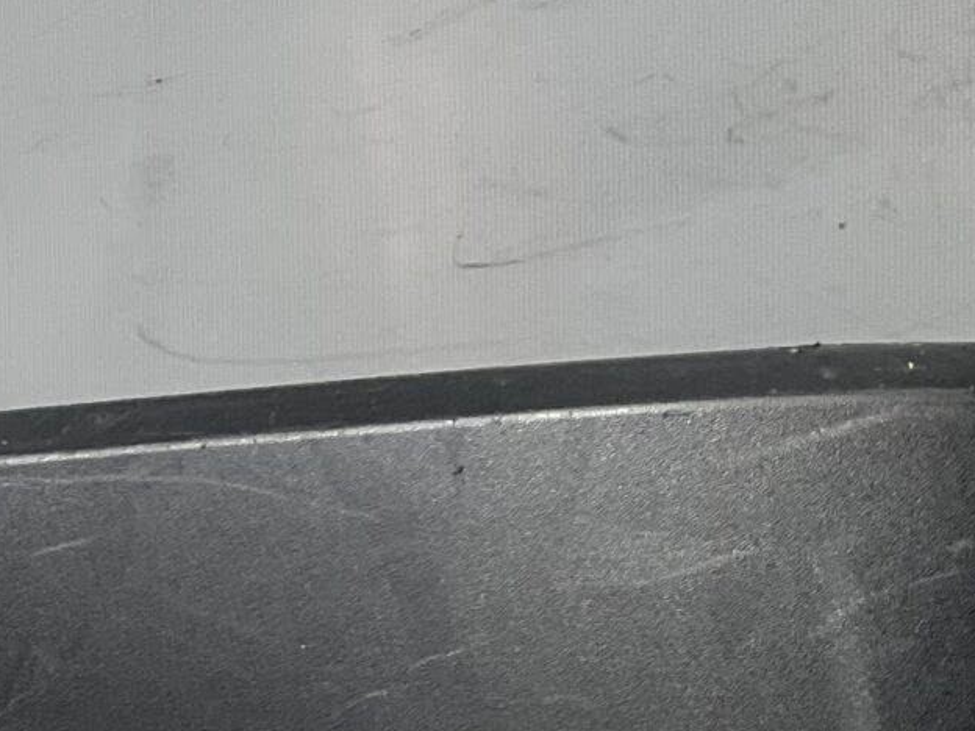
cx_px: -844
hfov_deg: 14.4
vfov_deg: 11.8
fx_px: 3352
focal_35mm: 119
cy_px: 1168
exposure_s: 1/524
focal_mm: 3
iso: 16
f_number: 1.8
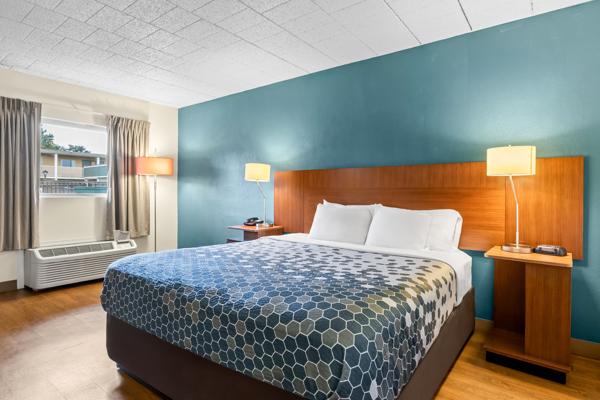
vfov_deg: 69.7
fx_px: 287
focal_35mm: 17
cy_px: 200
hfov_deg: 92.4
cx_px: 300
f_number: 8
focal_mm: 11.5
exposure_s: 1/3
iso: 400
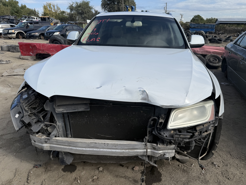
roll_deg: -2.0
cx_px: 123
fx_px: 171
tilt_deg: -21.5
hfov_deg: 71.6
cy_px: 92
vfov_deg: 56.8
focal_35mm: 24
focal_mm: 6.76
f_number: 1.78
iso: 80
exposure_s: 1/5714
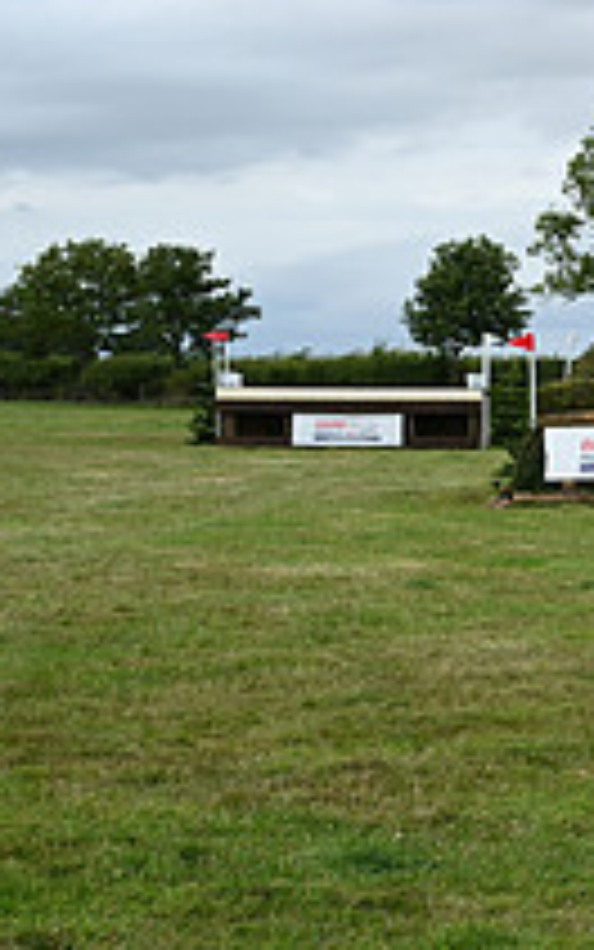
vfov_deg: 20.6
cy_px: 371
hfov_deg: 11.8
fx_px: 2614
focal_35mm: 101
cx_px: 1134
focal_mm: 36
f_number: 5
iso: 450
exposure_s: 1/800
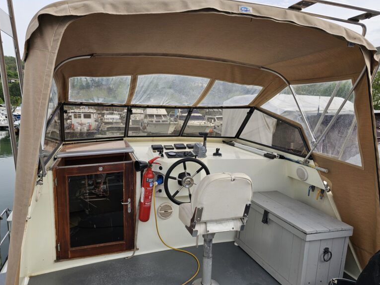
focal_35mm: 24
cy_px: 148
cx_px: 183
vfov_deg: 56.8
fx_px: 263
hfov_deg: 71.6
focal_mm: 6.3
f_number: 1.7
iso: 10
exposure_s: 1/367
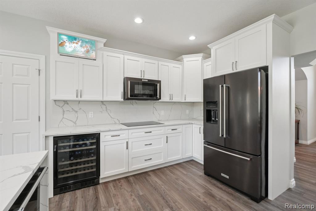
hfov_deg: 100.4
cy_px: 106
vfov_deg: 77.3
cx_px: 158
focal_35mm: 15
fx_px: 132
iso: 500
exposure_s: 1/30
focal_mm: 10
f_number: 8
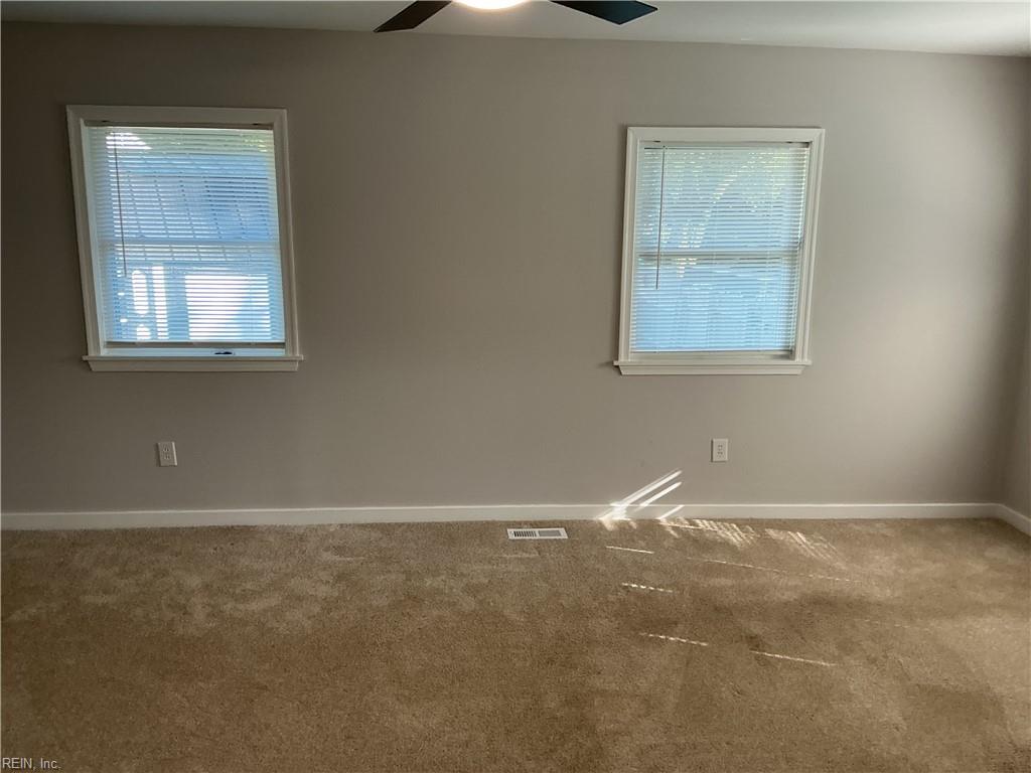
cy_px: 386
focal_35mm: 29
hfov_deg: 61.7
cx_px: 516
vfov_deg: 48.2
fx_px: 864
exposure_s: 1/60
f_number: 1.8
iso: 50
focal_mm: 3
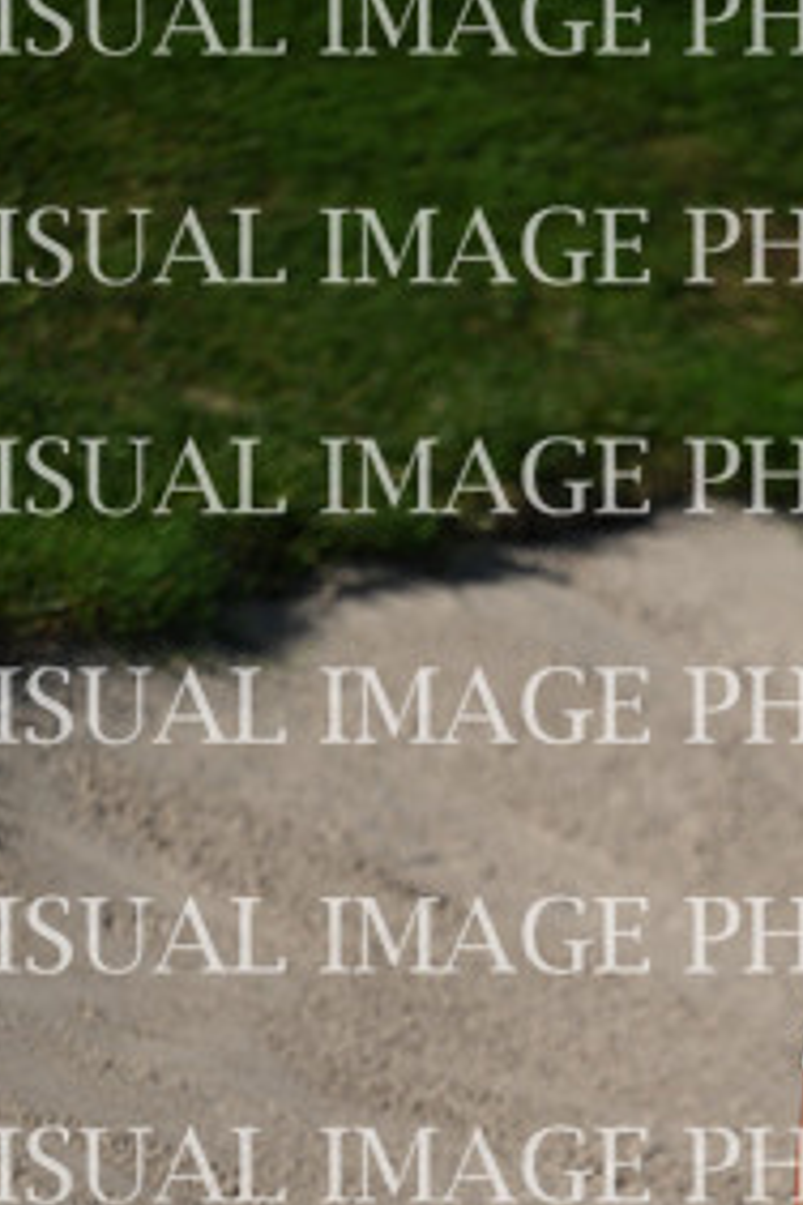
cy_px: 820
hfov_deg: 3.5
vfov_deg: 5.3
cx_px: 656
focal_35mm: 391
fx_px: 13081
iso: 80
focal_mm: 190
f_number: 2.8
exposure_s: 1/3200
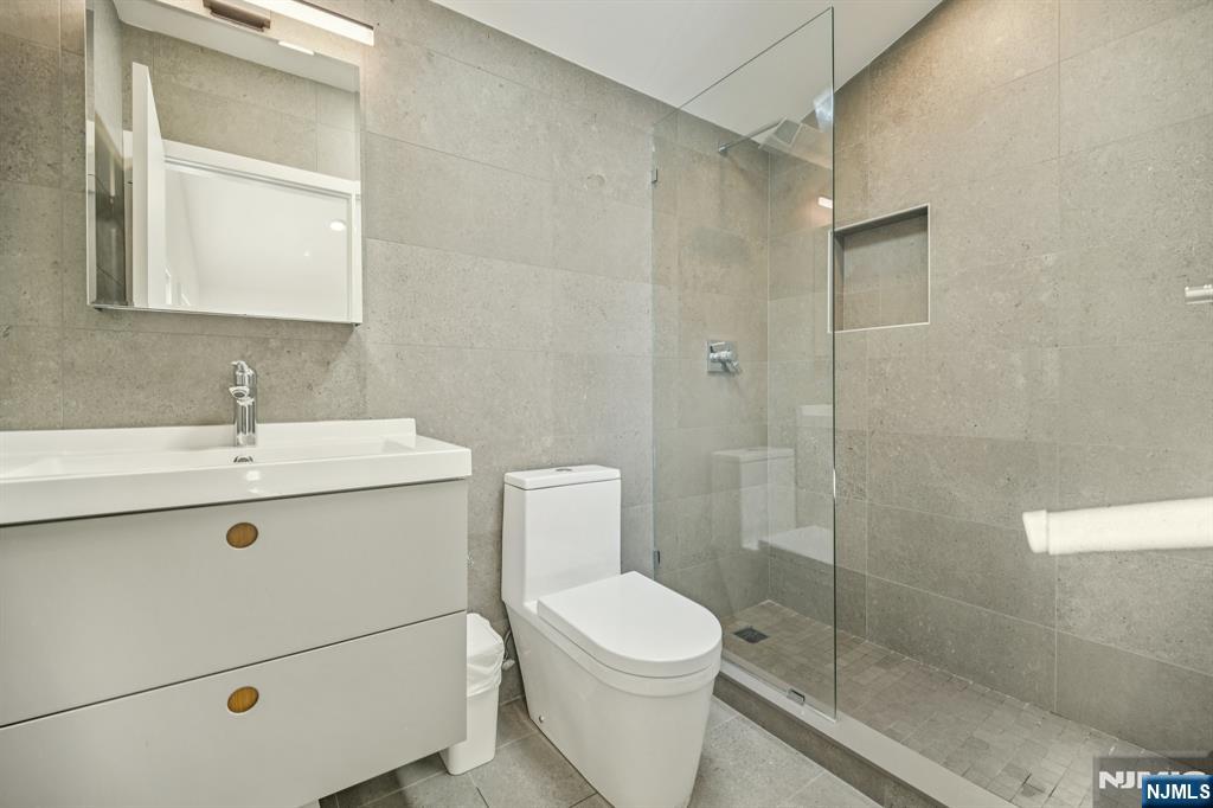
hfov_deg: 73.8
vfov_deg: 53.1
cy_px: 404
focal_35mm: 24
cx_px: 606
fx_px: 808
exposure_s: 1/40
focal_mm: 24
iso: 400
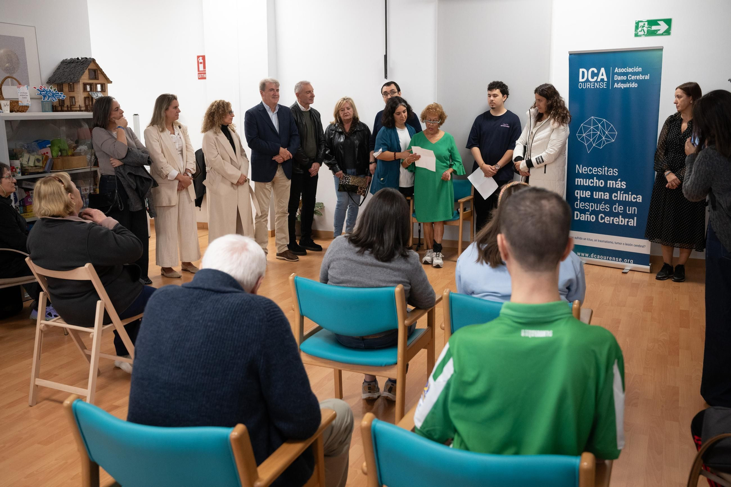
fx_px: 711
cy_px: 244
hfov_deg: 54.4
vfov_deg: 37.9
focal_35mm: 35
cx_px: 366
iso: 1600
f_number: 4
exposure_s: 1/100
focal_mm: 35
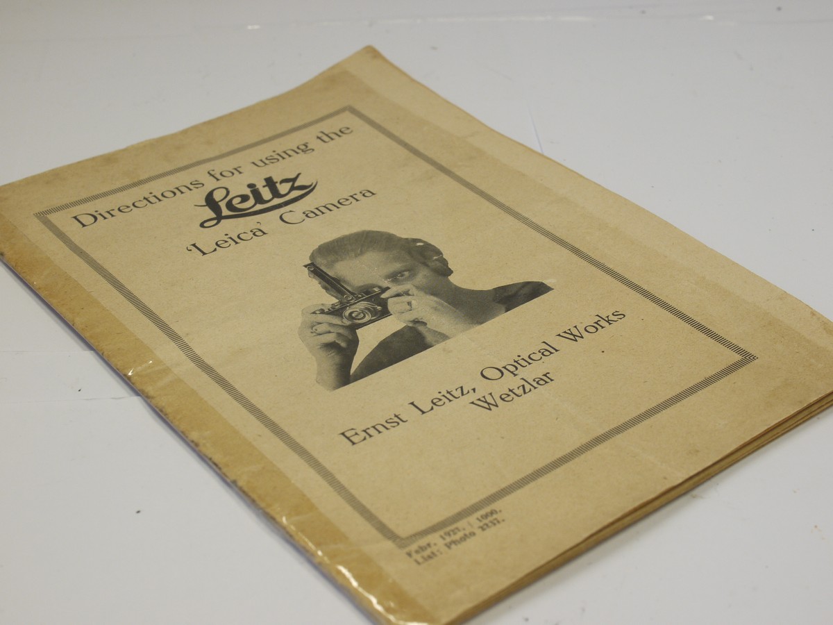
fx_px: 1444
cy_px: 312
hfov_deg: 32.2
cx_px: 416
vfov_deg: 24.4
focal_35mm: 60
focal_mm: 30
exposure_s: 1/25
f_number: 9
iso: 400
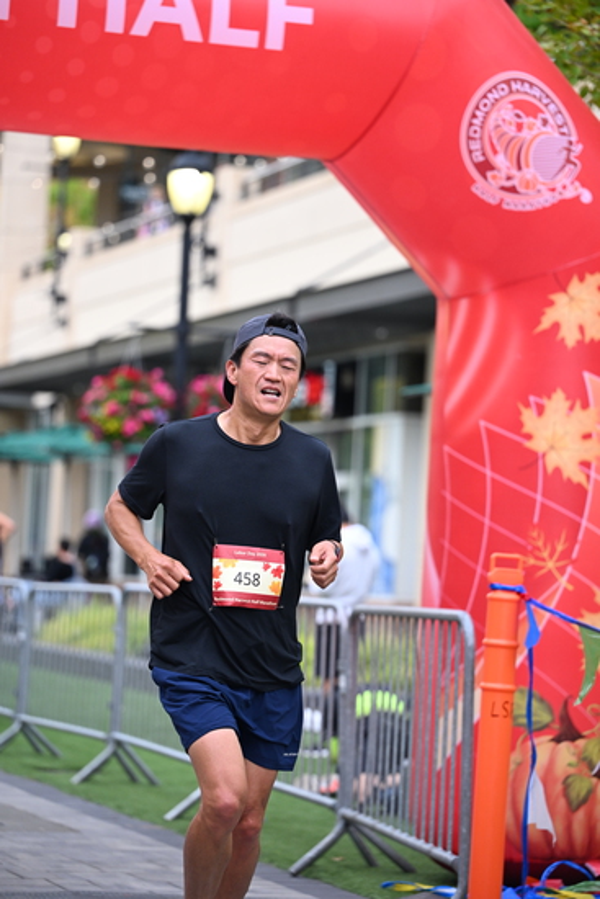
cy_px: 450
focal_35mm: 115
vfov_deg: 17.8
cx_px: 300
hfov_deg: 11.9
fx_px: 2873
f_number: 2.8
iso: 1000
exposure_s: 1/1600
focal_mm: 115
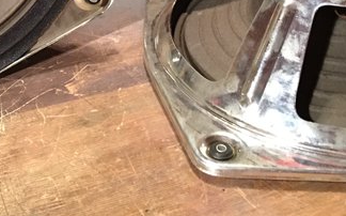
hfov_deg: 26.9
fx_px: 716
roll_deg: +2.9
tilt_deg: -22.6
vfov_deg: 16.2
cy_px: -71
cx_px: 95
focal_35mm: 76
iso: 125
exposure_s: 1/8
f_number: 2.2
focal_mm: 4.15
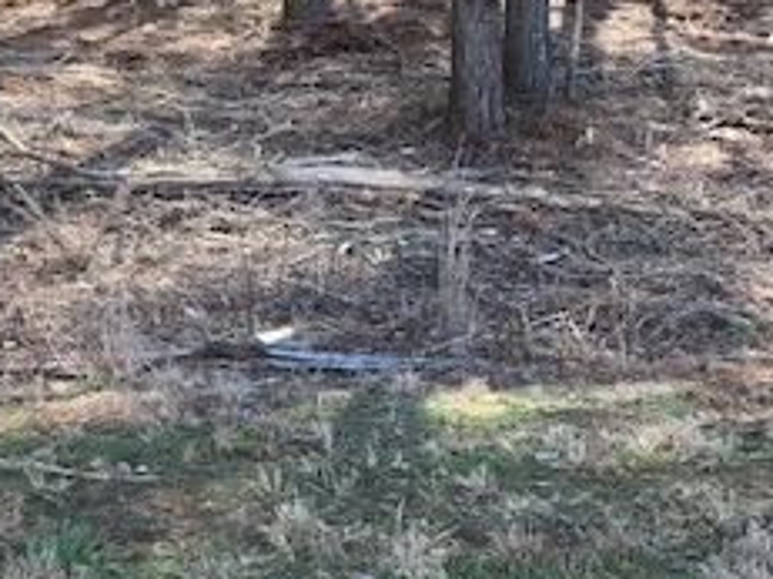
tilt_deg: -6.4
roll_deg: +3.1
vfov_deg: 19.7
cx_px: -30
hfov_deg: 25.5
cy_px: -20
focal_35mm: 72
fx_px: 1607
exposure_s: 1/154
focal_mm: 4.25
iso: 25
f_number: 1.8
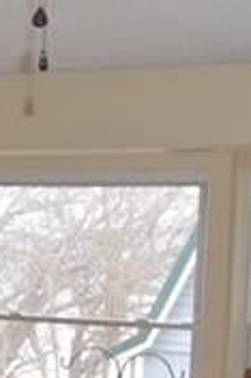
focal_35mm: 140
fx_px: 1467
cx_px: -646
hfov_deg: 7.7
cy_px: 308
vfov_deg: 14.6
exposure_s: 1/60
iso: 800
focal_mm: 24
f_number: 5
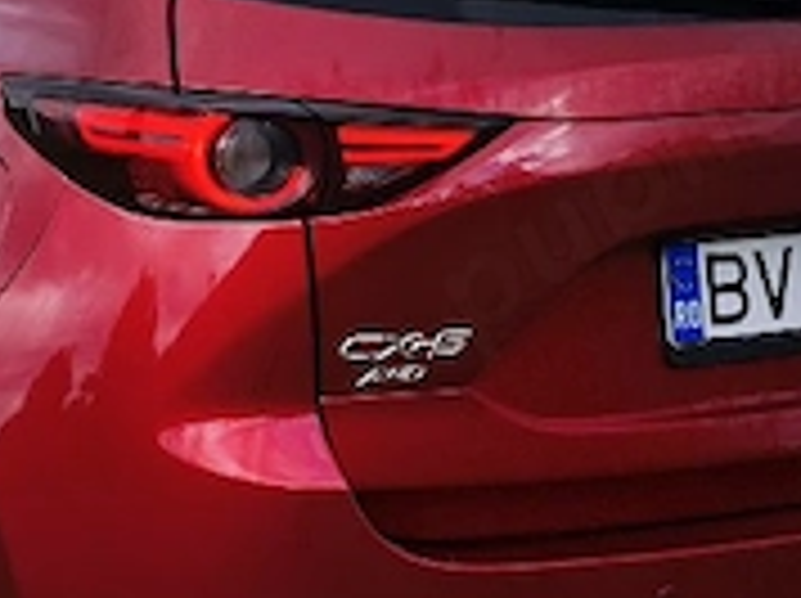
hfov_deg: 16.6
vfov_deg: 12.5
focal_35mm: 118
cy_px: 139
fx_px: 2727
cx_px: 207
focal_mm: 6.57
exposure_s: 1/1111
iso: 50
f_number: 1.6
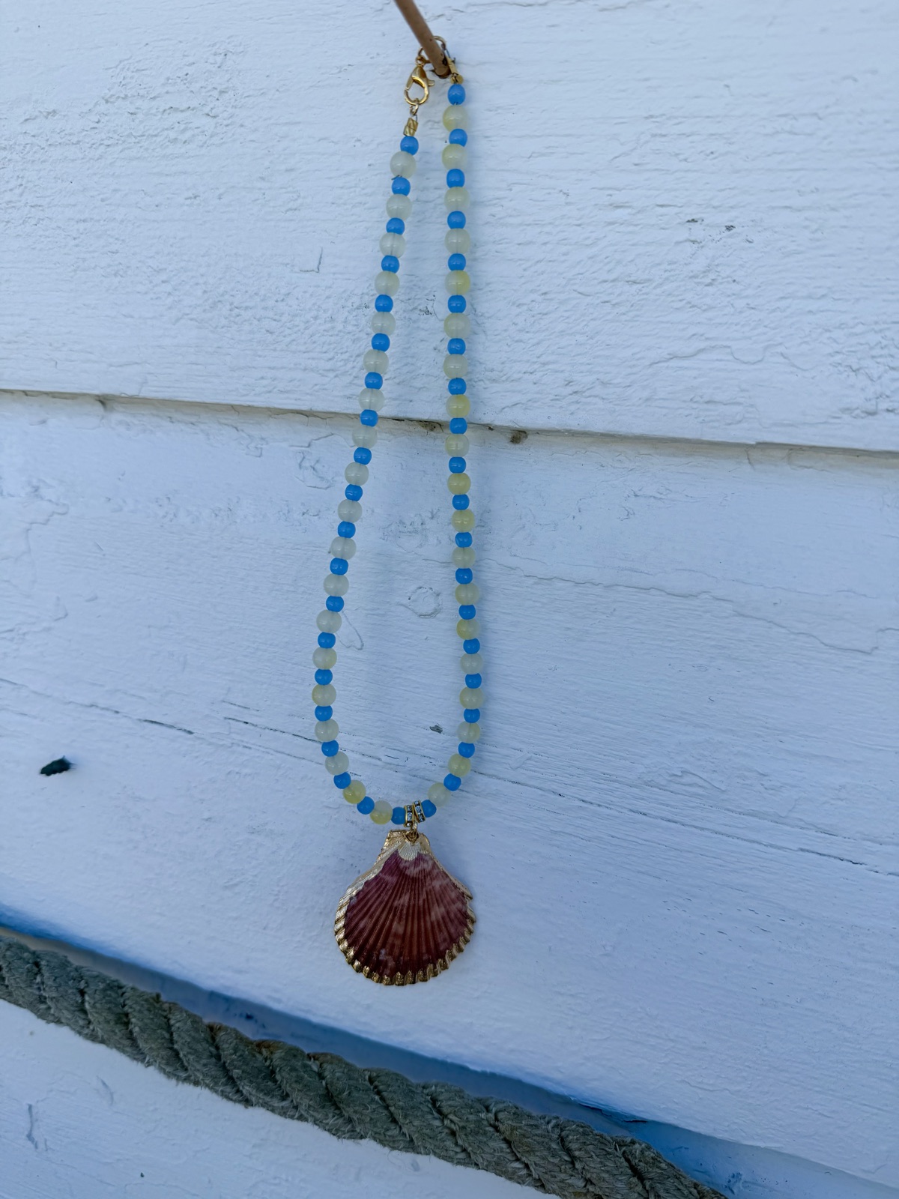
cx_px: 450
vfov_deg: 71.6
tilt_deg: -8.4
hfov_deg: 56.8
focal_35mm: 24
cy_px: 600
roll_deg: -3.0
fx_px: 831
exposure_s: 1/3425
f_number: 1.78
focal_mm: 6.76
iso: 80
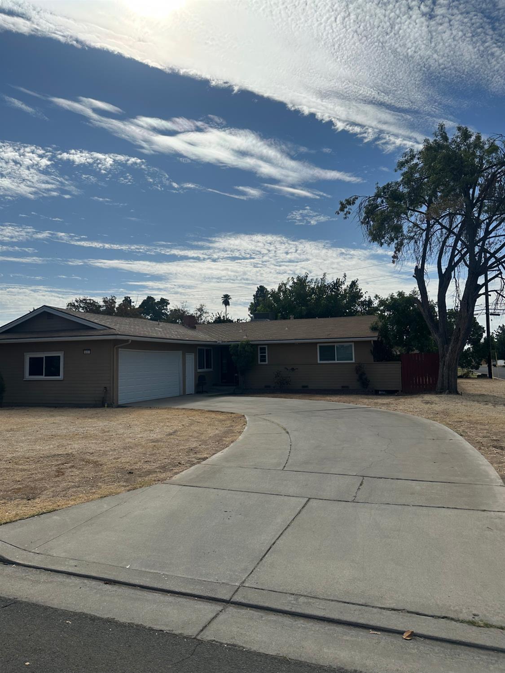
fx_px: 467
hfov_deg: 56.8
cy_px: 336
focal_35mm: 24
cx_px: 252
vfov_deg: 71.6
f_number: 1.78
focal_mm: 6.86
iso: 80
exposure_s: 1/15625
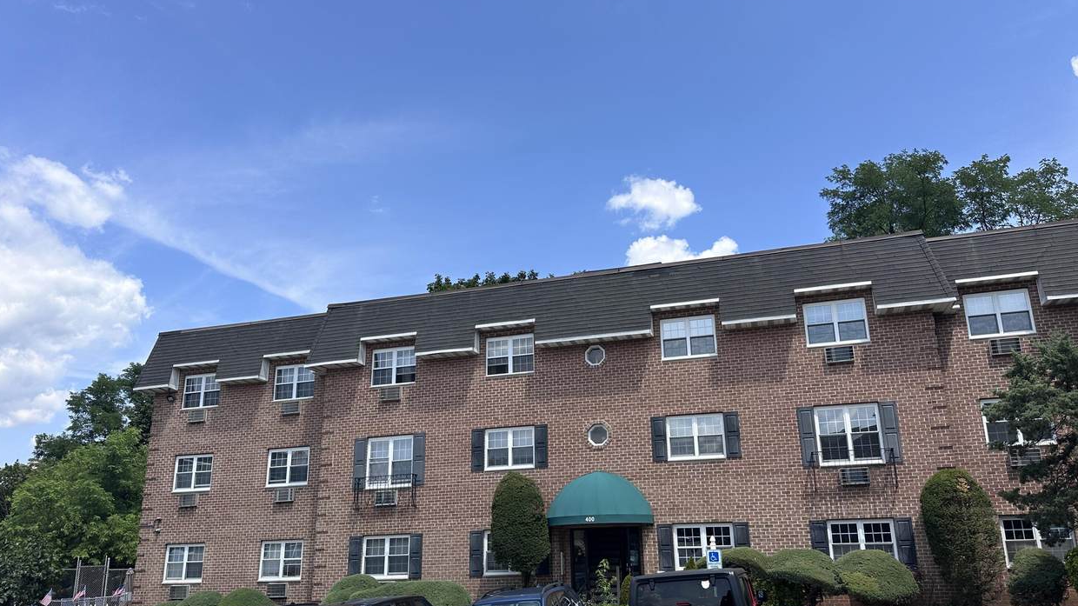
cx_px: 550
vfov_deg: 42.8
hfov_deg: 69.9
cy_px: 348
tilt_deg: +14.7
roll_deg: +0.6
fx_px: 772
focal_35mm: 27
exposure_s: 1/4545
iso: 80
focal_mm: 6.86
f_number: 1.78
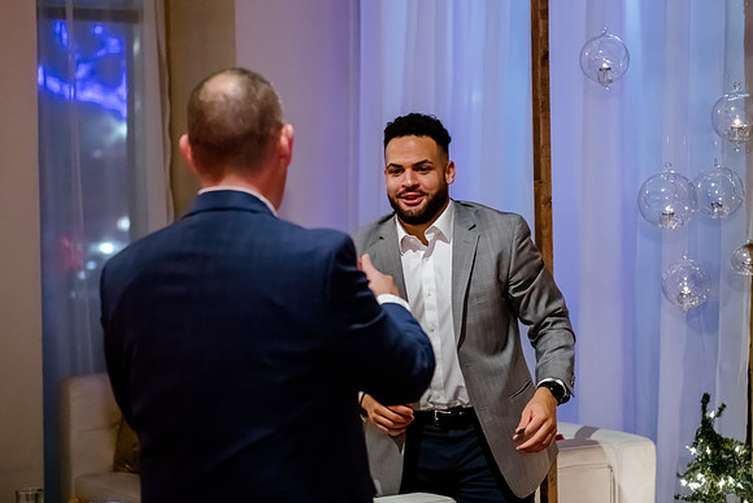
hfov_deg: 22.8
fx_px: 1865
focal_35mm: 89
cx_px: 377
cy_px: 210
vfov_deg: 15.3
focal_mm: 70
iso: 5000
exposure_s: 1/200
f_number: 2.8
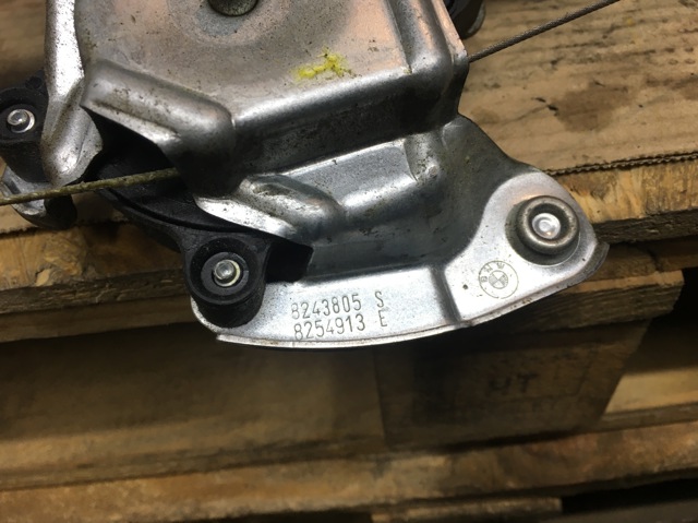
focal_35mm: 29
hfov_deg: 61.7
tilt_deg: -50.8
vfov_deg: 48.2
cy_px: 262
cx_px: 349
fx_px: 584
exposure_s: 1/33
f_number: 2.2
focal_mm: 4.15
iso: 25
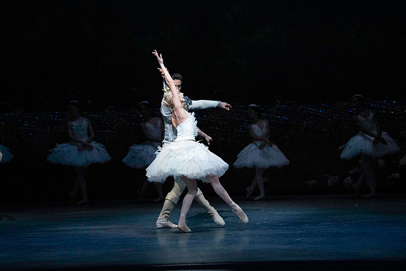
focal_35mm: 201
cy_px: 136
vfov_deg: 6.8
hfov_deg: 10.2
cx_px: 203
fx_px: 2267
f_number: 5
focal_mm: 200
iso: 25600
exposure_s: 1/400
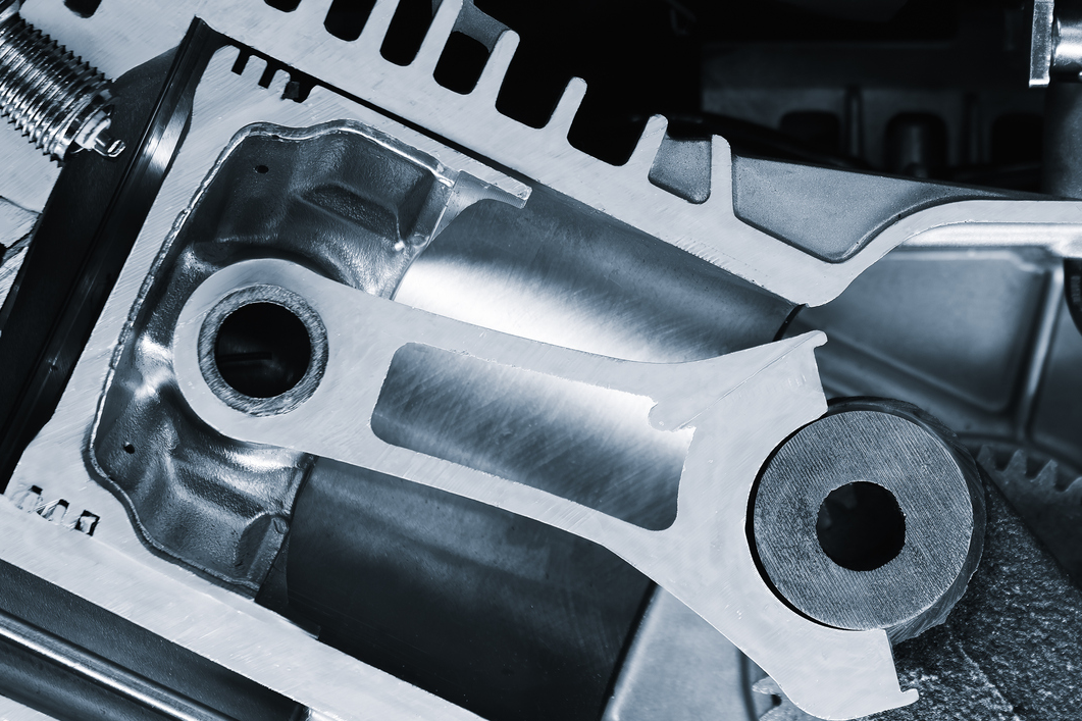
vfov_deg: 5.7
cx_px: 826
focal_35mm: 240
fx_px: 7212
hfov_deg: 8.6
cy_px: 607
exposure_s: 1/140
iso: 400
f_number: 3.2
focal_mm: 80
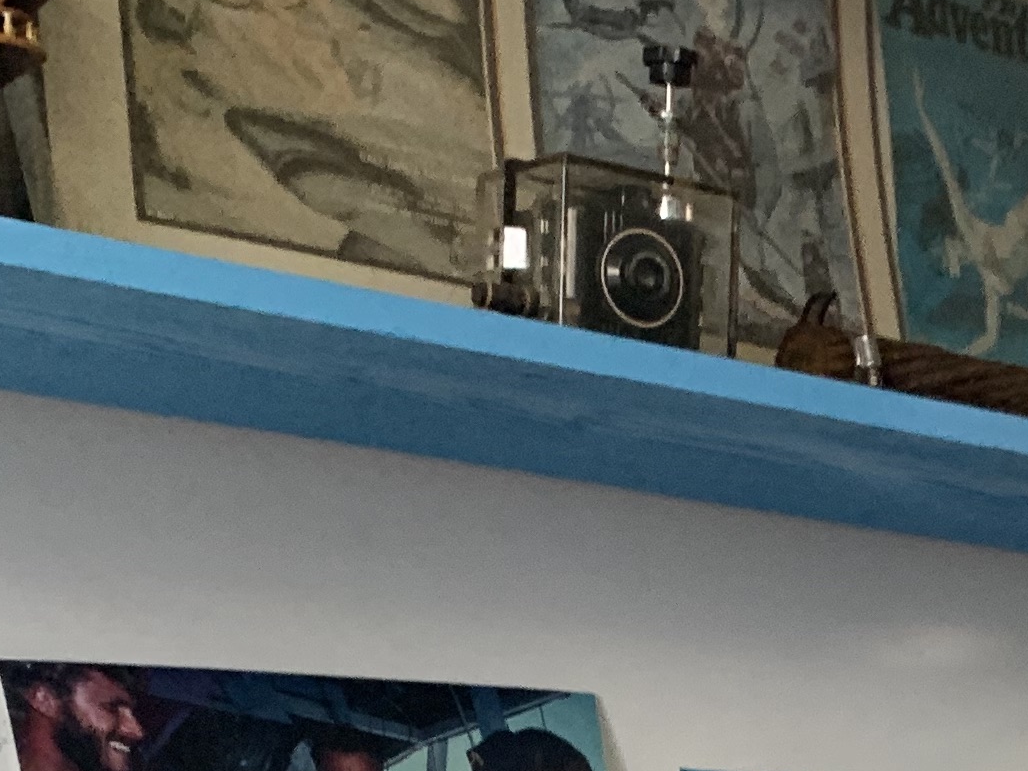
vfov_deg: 13.3
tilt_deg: -5.2
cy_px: 1315
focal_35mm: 102
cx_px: 1336
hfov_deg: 18.0
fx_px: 3029
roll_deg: -2.2
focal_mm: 4.25
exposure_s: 1/60
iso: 64
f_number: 1.8
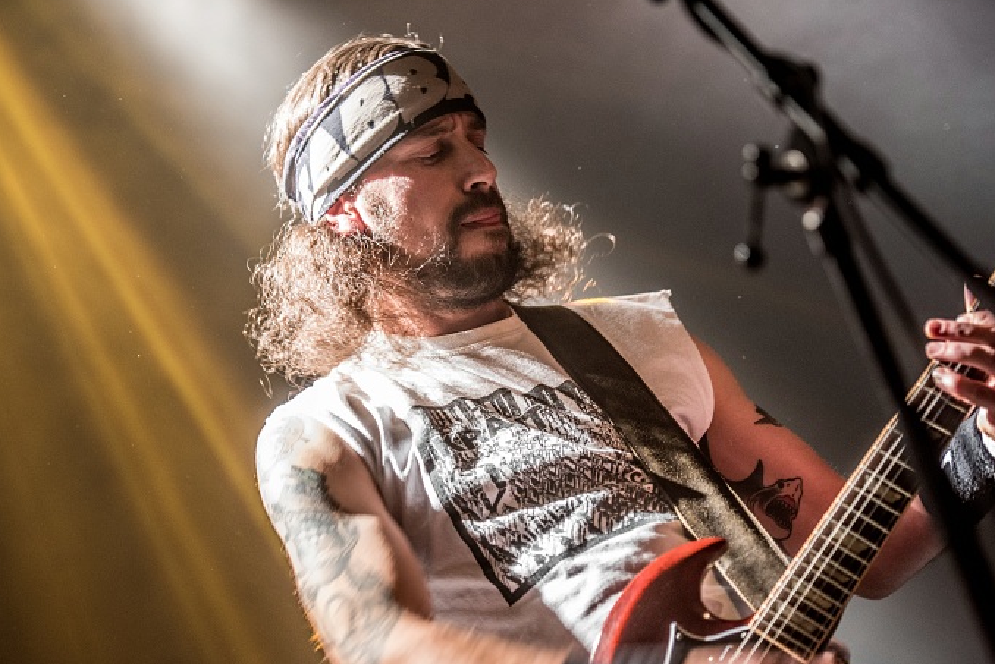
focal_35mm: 119
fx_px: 3291
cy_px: 348
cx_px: 480
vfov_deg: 11.5
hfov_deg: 17.2
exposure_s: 1/60
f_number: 2.8
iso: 1250
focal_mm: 112
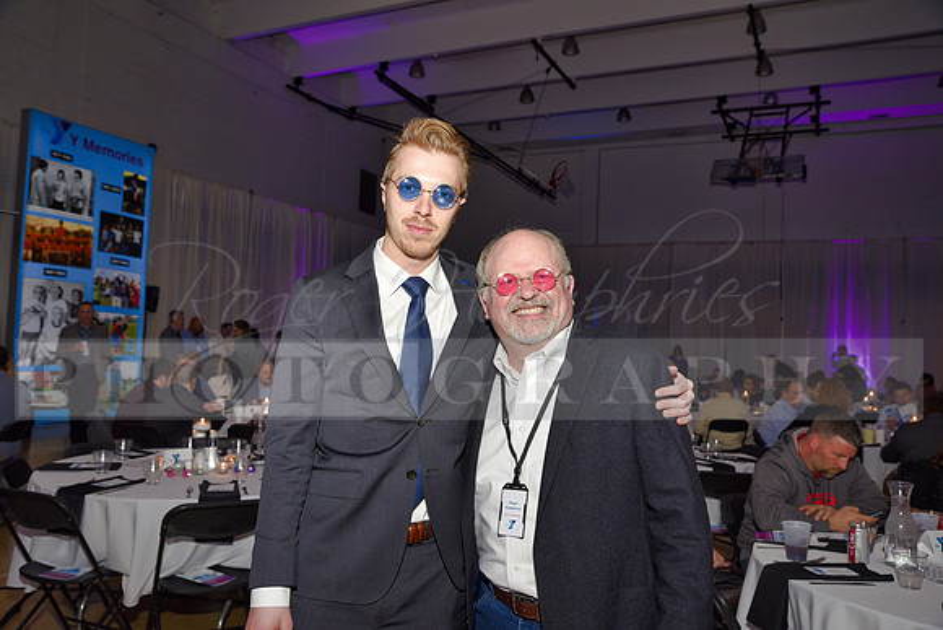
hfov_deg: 60.3
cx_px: 472
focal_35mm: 31
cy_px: 315
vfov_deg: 42.3
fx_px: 812
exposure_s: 1/60
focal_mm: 31
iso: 200
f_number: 5
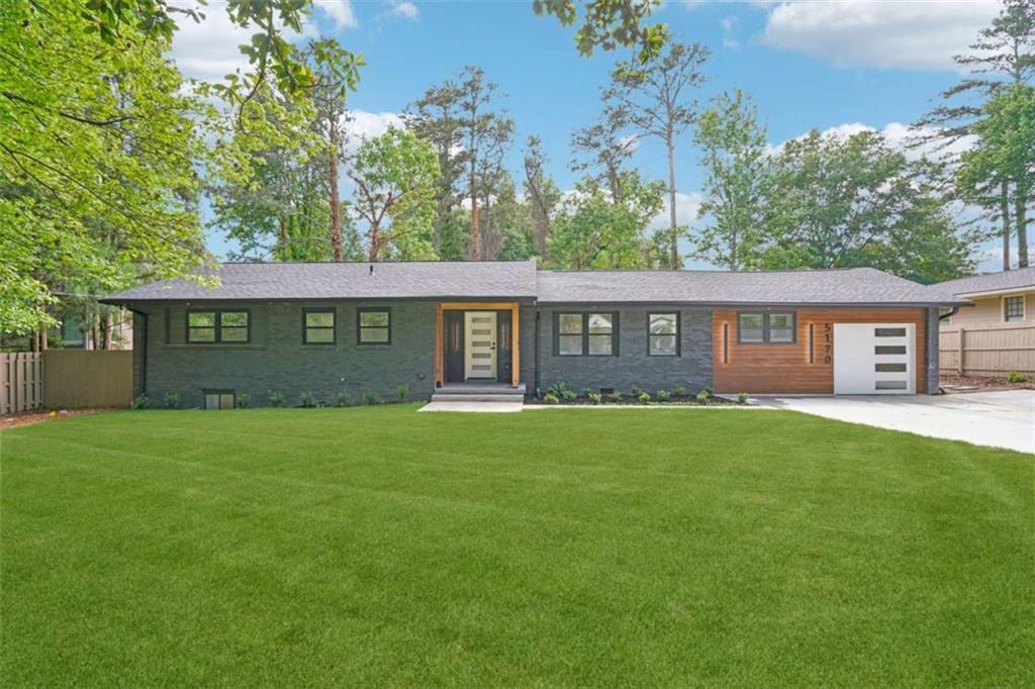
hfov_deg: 96.8
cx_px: 518
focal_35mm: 16
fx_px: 460
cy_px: 344
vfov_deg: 73.7
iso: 200
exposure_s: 1/30
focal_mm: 16
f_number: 8
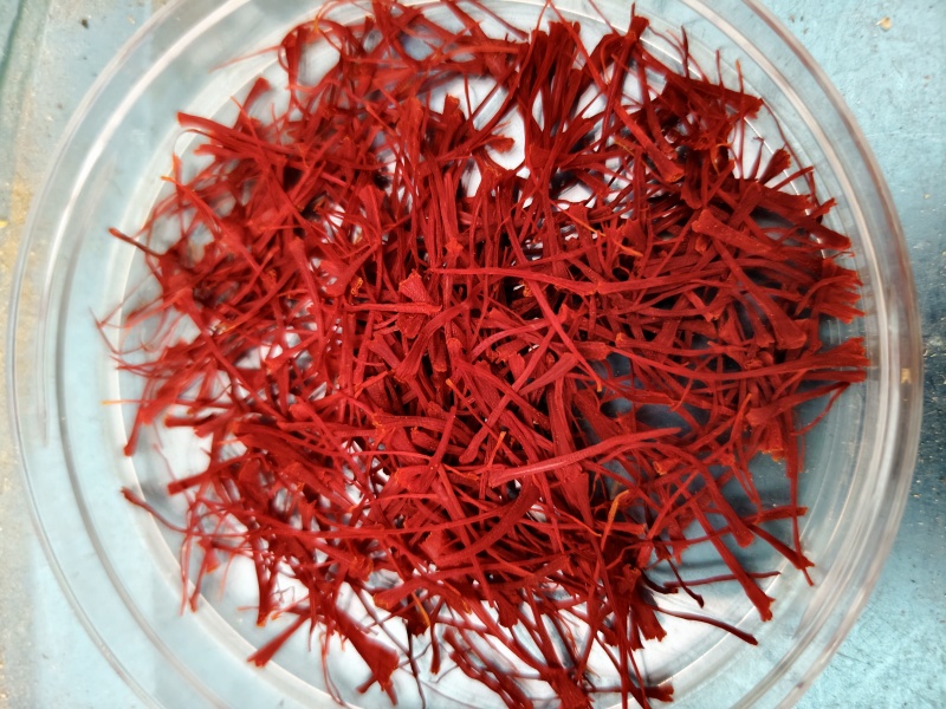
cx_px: 473
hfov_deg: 73.9
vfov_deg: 58.9
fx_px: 629
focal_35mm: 23
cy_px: 354
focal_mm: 5.56
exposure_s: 1/25
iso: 2364
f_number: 1.88
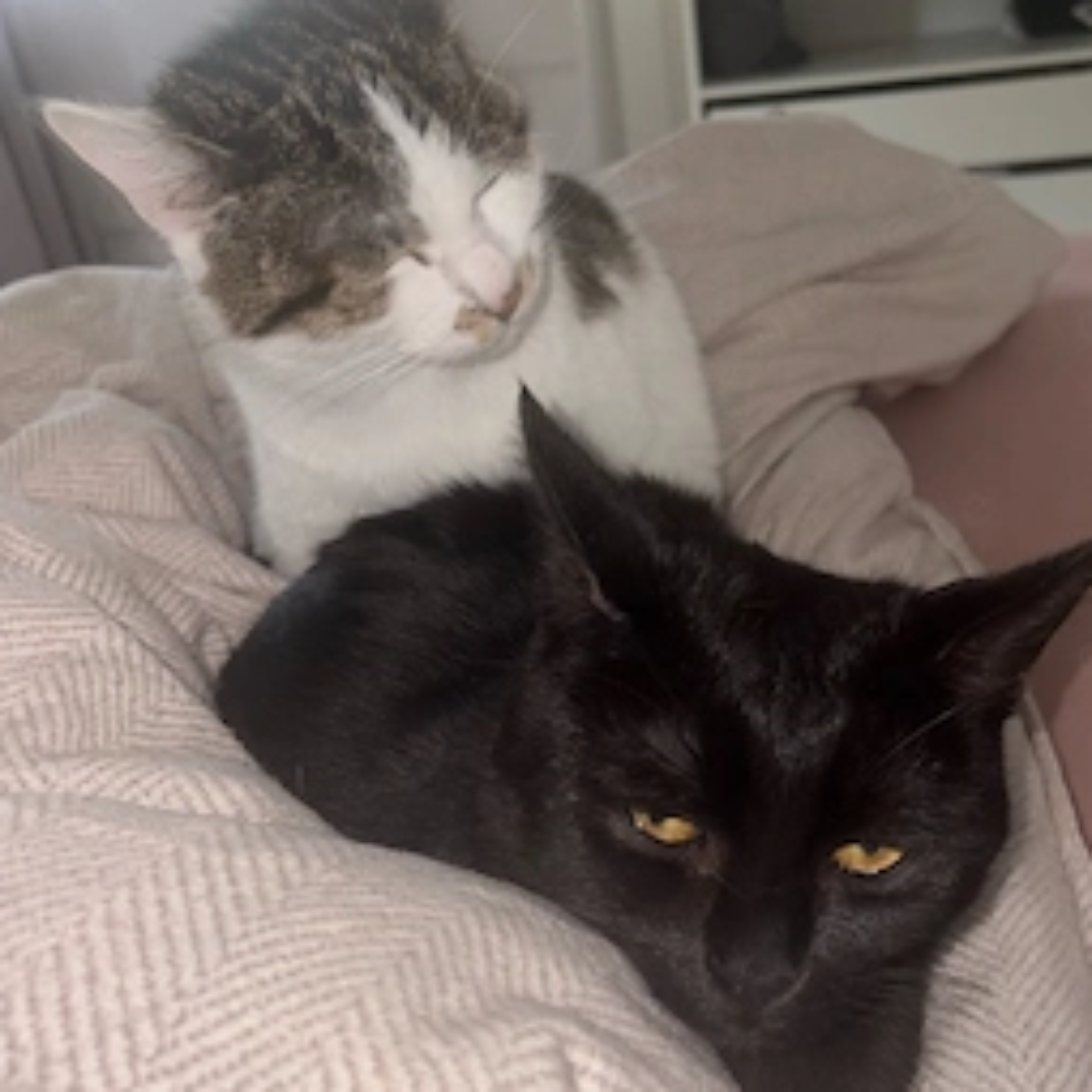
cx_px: 634
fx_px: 1285
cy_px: 630
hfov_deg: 45.9
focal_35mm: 36
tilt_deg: -28.5
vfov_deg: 45.9
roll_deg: +7.7
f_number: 1.6
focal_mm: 5.96
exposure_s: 1/12
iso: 32
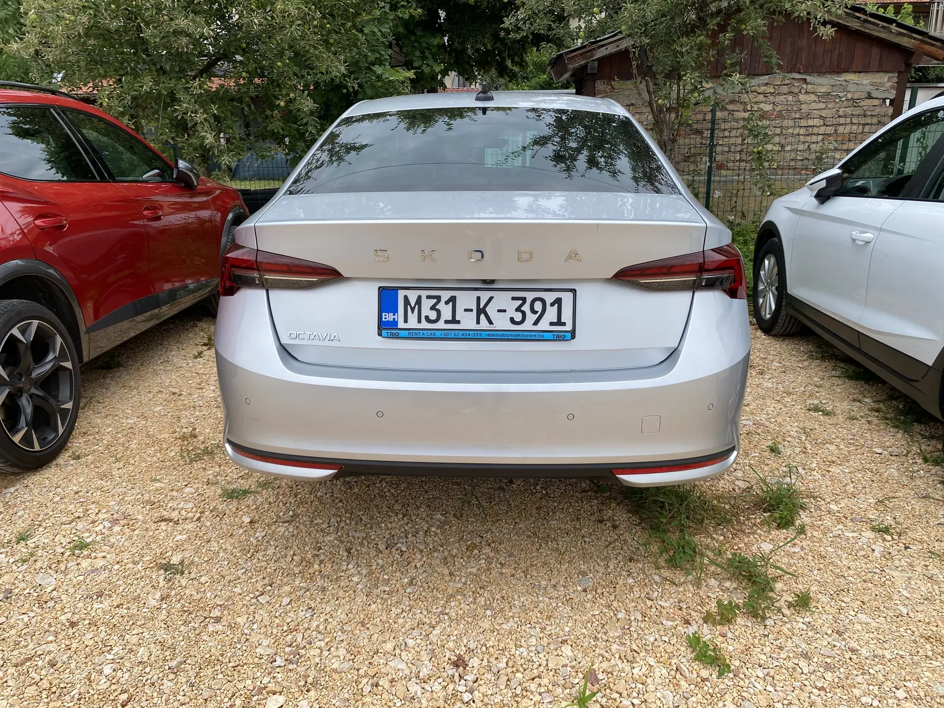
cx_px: 472
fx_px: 709
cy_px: 354
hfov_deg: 67.3
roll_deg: +1.1
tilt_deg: -17.6
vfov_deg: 53.1
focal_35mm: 26
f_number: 1.8
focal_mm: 4.25
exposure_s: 1/1412
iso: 32
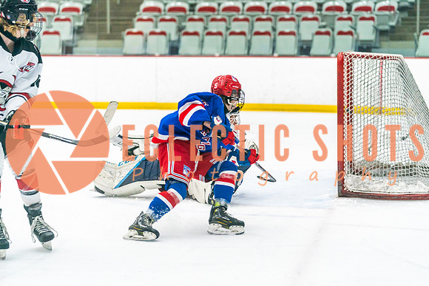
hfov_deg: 17.3
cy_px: 143
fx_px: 1411
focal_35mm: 118
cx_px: 229
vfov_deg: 11.6
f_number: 2.8
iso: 3200
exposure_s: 1/1000
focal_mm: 108
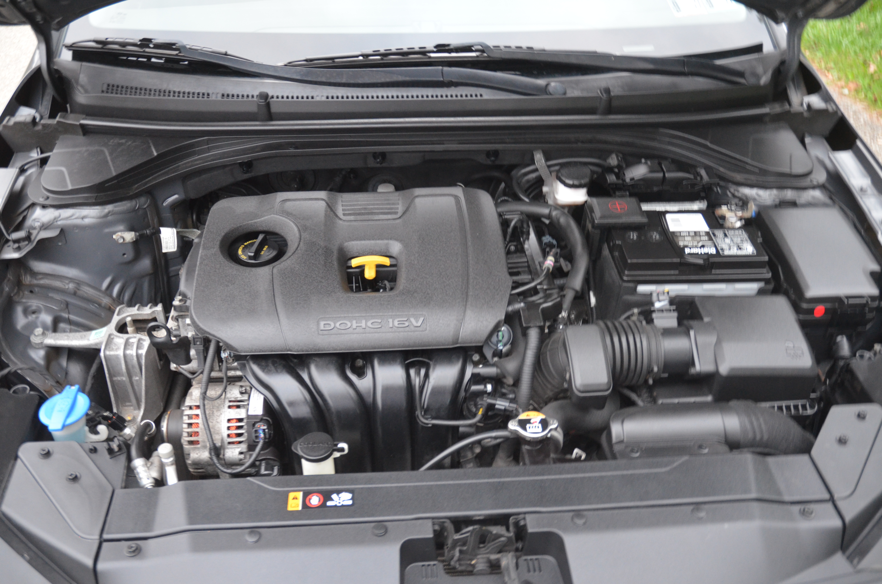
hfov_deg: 57.3
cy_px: 292
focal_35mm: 33
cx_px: 441
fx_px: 807
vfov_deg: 39.8
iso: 1800
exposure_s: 1/30
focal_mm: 22
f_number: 3.5
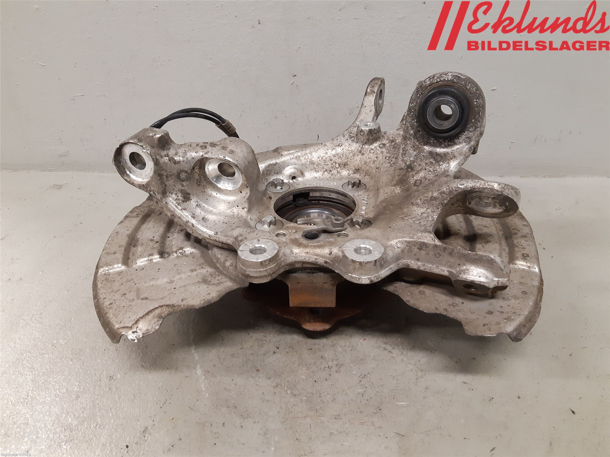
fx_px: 458
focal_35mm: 26
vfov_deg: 53.1
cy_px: 228
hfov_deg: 67.3
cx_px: 305
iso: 200
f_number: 1.7
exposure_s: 1/50
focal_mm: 3.93
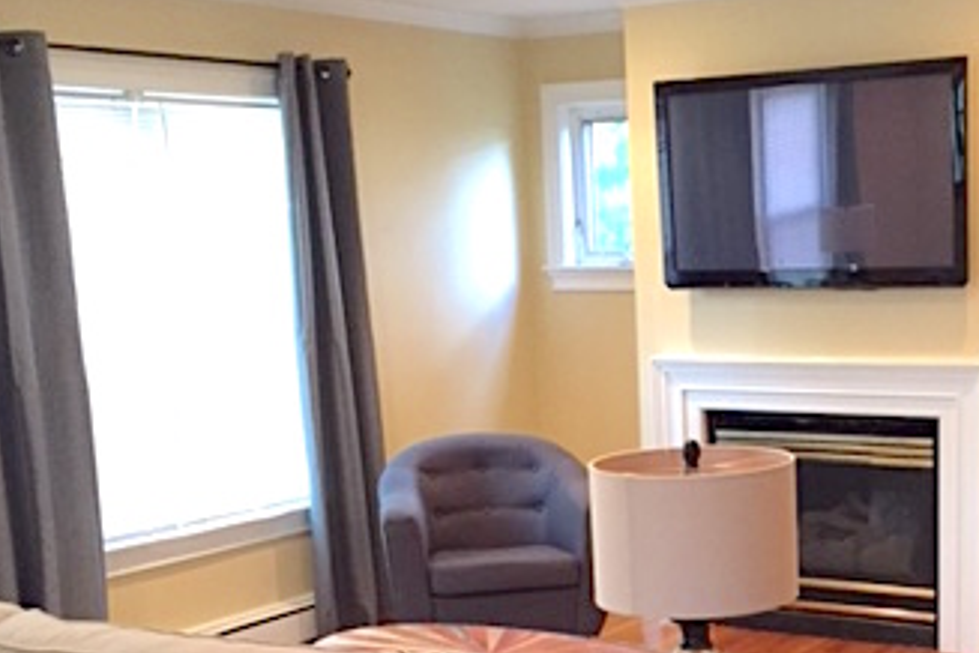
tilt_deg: -12.8
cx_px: 701
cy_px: 587
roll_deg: +1.4
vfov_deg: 22.4
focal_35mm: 59
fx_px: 1604
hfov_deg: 33.4
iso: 250
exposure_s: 1/30
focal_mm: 4.15
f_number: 2.2
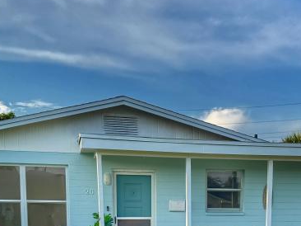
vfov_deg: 21.6
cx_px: 199
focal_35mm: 63
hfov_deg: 30.5
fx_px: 547
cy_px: 271
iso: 80
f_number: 1.78
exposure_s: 1/1238
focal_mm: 6.76
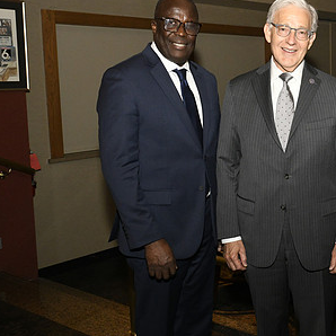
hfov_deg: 30.5
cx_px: 313
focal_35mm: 53
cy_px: 143
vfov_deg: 32.1
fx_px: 582
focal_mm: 32
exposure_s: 1/60
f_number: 11
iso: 6400
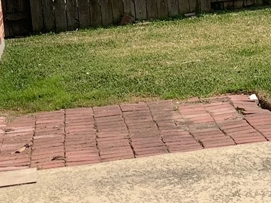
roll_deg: +3.2
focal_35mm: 119
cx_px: 358
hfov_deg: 15.7
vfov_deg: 12.4
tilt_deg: -10.3
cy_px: 41
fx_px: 932
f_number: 1.8
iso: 25
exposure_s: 1/2481
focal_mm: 4.25
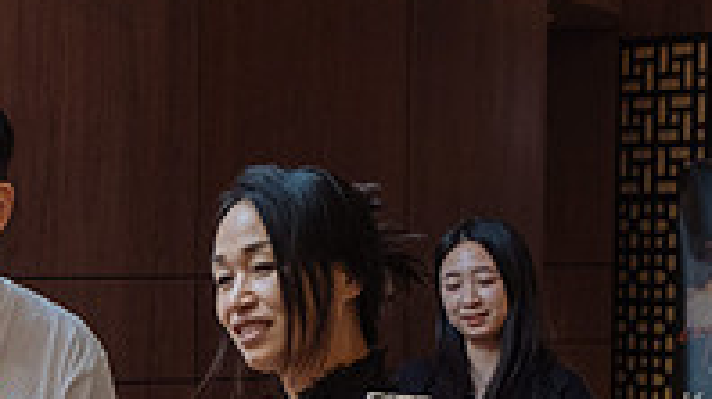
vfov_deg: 8.7
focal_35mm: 138
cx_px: -209
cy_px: 325
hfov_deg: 14.9
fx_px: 2603
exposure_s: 1/60
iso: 1600
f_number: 3.2
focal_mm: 30.2
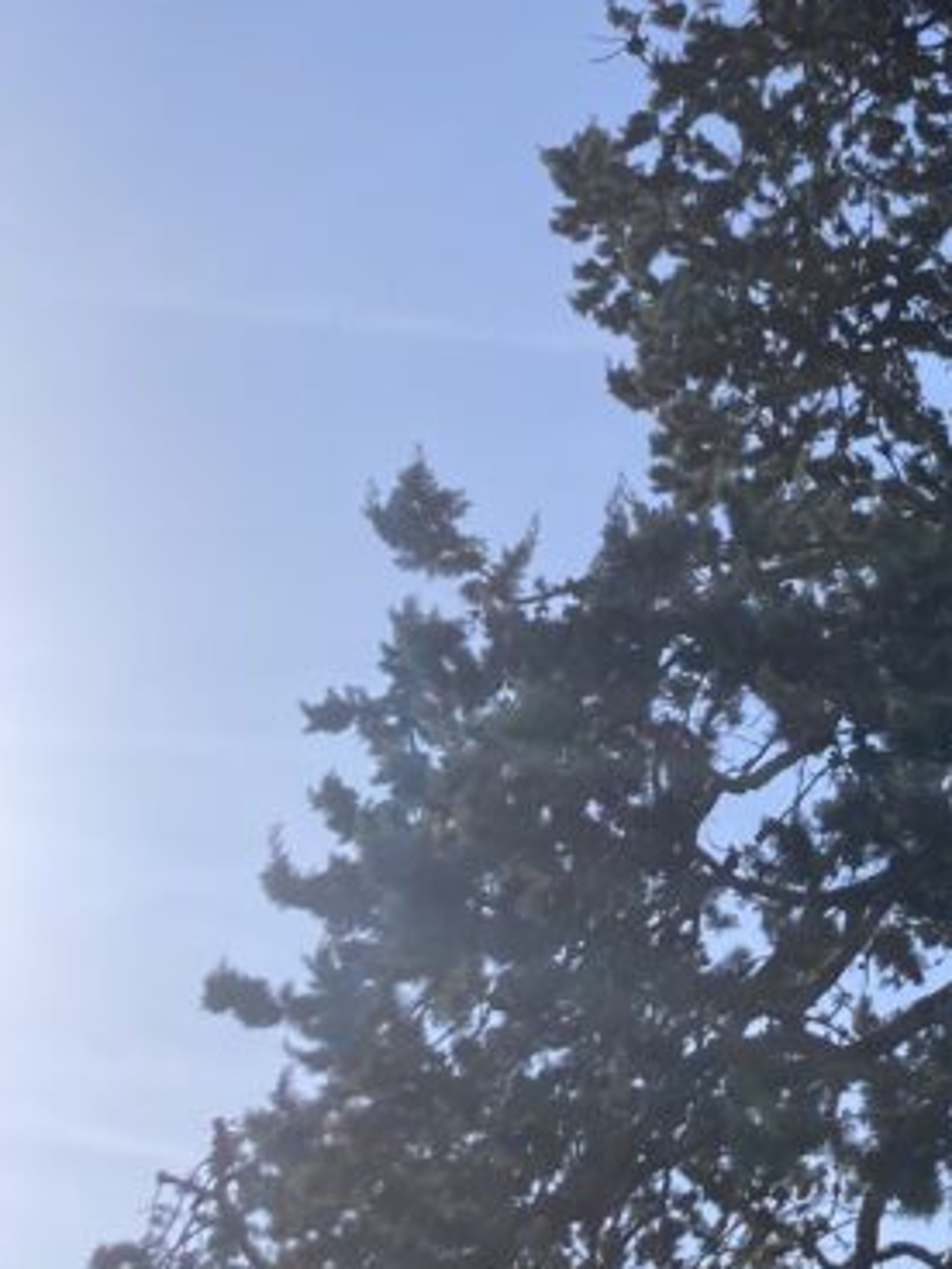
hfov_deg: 17.9
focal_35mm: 78
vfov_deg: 25.0
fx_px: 2860
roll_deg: -1.5
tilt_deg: +32.1
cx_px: 1183
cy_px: 638
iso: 20
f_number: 1.8
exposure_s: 1/2288
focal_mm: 3.99
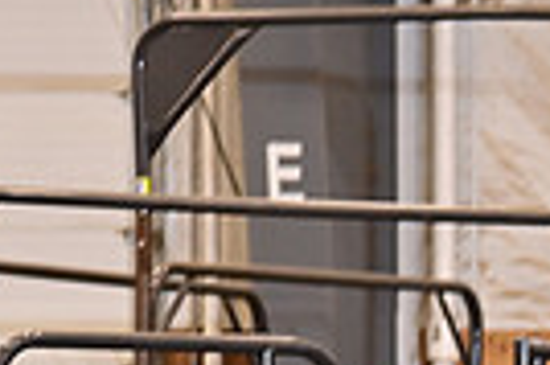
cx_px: 1038
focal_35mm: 868
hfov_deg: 2.4
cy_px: 728
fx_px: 13245
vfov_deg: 1.6
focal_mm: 200
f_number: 3.5
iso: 1600
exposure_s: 1/250
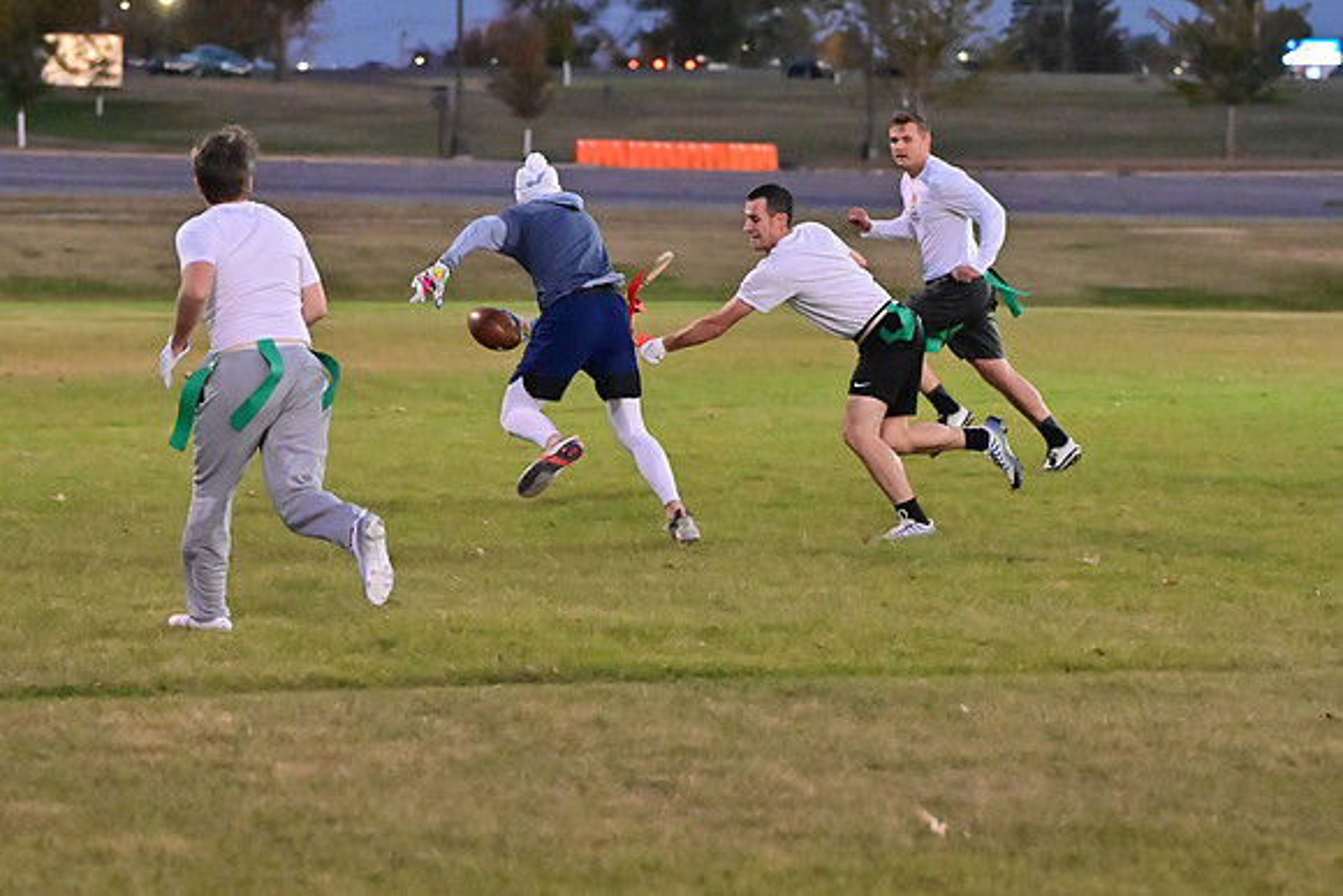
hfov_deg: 13.1
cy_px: 448
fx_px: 5858
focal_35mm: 157
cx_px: 672
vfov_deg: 8.7
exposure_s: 1/500
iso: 6400
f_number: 4
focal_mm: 105
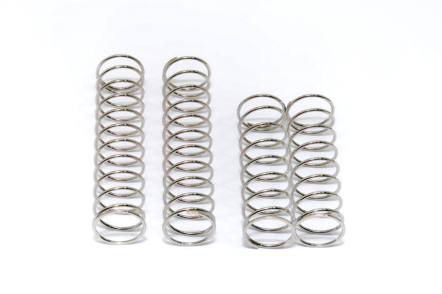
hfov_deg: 17.1
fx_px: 1472
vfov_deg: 11.4
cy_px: 147
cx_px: 221
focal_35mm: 120
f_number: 20
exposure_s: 1/60
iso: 400
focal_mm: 80
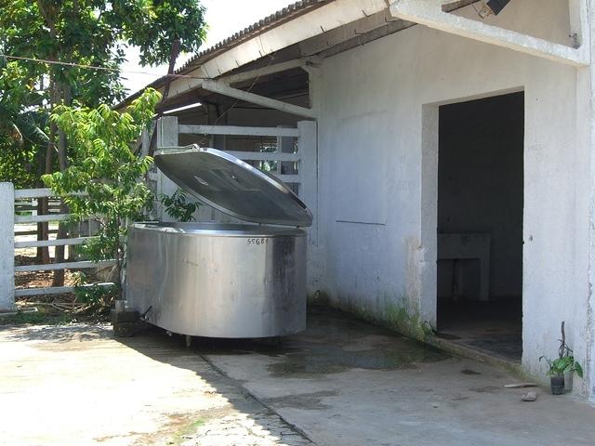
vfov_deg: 25.7
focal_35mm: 57
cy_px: 223
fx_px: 980
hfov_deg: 33.8
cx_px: 298
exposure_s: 1/320
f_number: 3.6
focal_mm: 11.8
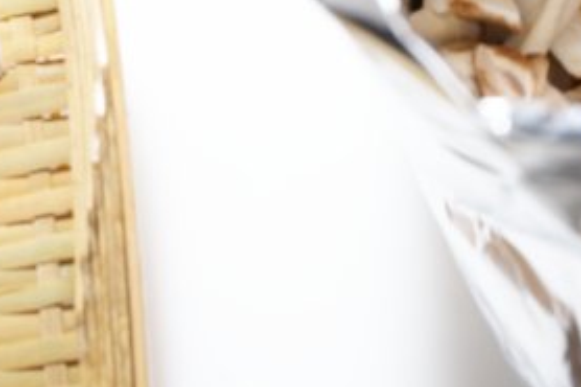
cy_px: -240
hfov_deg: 16.4
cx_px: 353
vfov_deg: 10.5
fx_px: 2016
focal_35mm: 125
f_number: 8
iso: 100
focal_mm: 29
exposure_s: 1/100
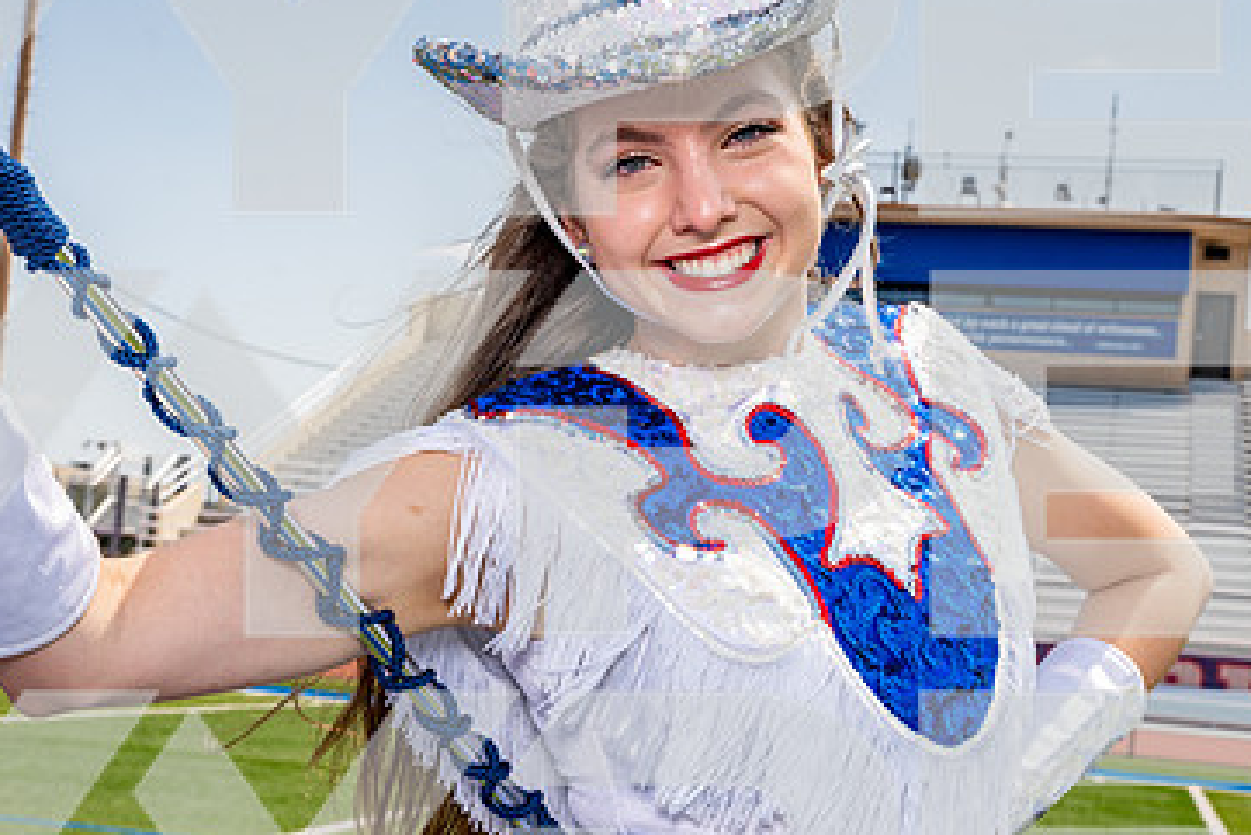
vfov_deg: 19.7
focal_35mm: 69
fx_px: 2399
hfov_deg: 29.1
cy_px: 456
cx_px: 447
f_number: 11
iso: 200
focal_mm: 43
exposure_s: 1/250
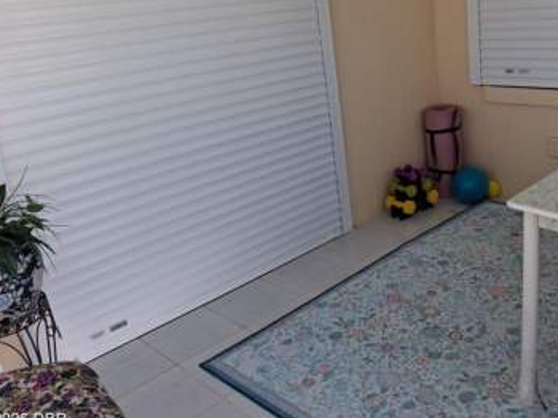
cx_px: 362
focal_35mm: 37
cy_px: 157
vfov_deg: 38.4
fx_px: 596
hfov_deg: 49.5
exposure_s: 1/120
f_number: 1.8
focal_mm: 4
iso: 50
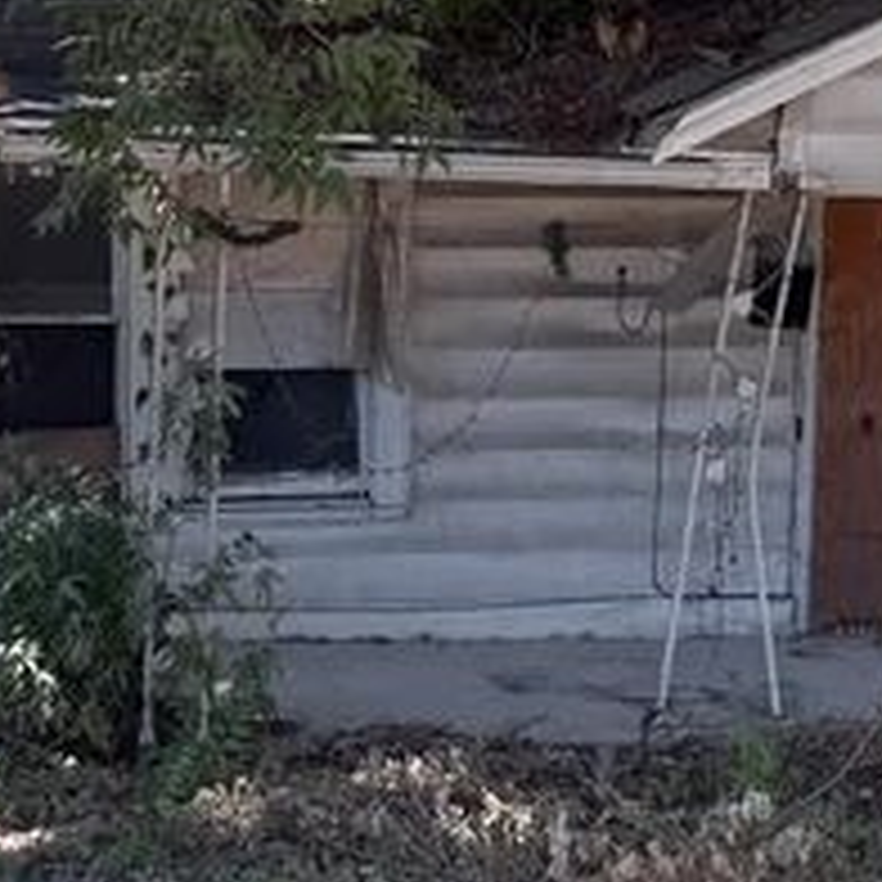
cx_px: 801
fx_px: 3200
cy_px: 238
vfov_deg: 15.6
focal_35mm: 111
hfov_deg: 15.5
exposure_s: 1/555
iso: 100
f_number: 1.78
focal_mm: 6.76
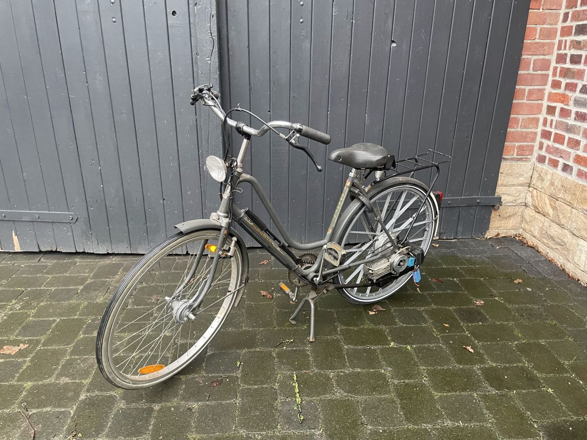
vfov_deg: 53.1
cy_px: 220
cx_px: 294
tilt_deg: -19.9
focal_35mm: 26
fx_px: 441
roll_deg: -1.1
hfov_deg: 67.3
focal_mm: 4.2
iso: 200
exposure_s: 1/60
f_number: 1.6
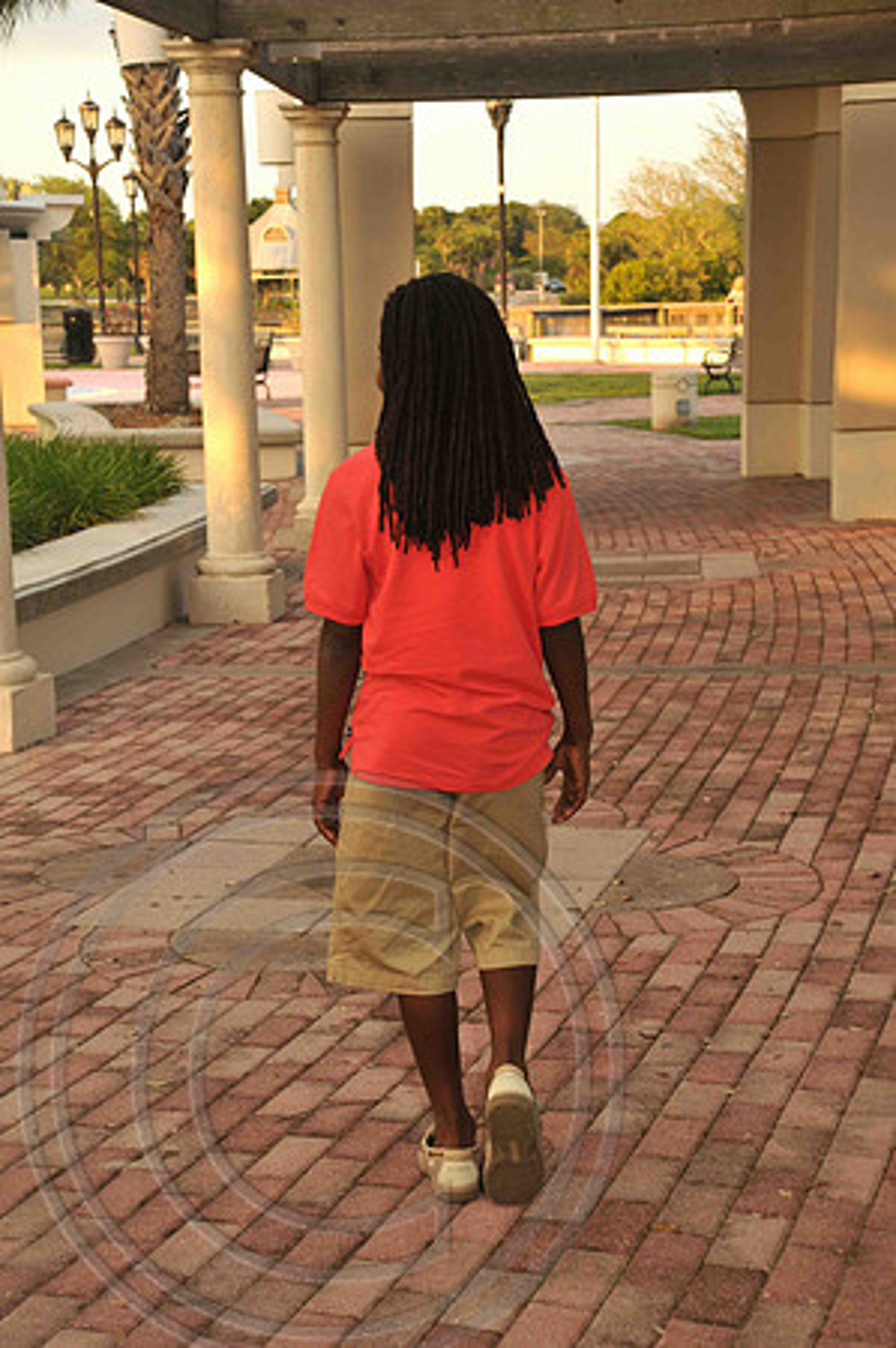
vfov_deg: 30.5
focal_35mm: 66
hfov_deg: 20.6
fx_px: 2470
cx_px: 448
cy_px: 674
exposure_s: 1/125
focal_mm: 44
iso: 200
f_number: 5.6
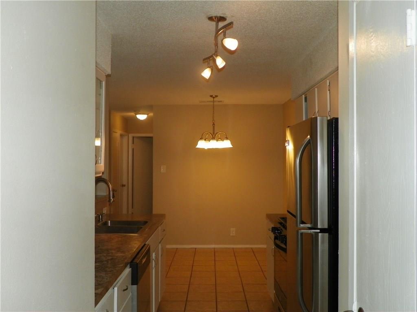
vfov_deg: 40.7
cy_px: 156
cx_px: 208
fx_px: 422
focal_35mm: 35
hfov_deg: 52.6
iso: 200
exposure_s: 1/125
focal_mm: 6.2
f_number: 3.2
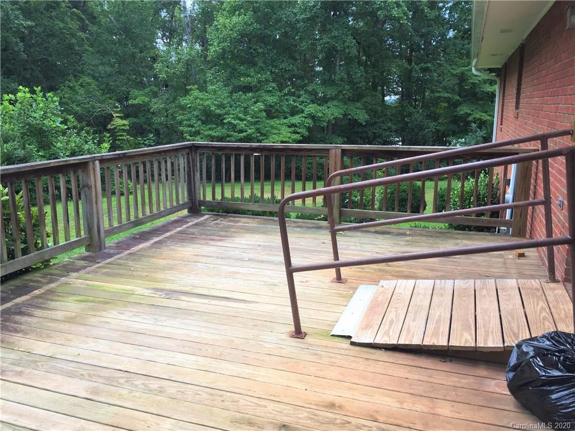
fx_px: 482
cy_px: 216
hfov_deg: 61.7
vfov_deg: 48.2
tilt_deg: -15.3
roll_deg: -1.2
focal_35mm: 29
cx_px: 288
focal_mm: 4.15
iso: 32
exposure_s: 1/648
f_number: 2.2
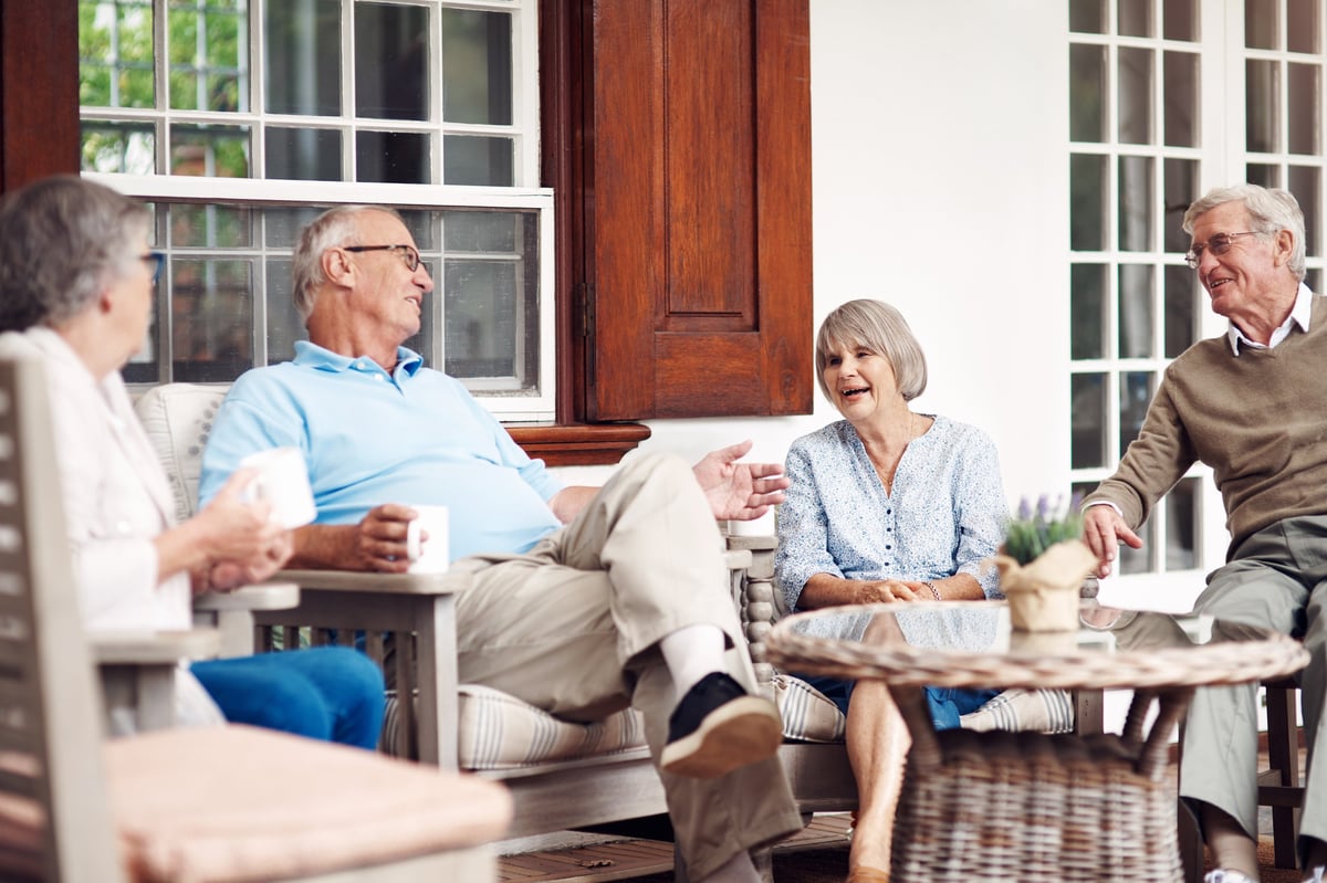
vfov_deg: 16.1
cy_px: 442
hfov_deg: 23.9
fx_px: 3132
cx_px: 664
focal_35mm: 85
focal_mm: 85
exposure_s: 1/400
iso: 200
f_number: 2.2
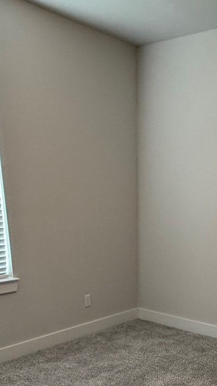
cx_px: 184
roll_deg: -1.1
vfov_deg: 45.5
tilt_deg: -18.5
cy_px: 336
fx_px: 419
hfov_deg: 28.2
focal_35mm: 41
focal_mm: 2.22
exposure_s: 1/120
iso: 250
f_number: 2.2
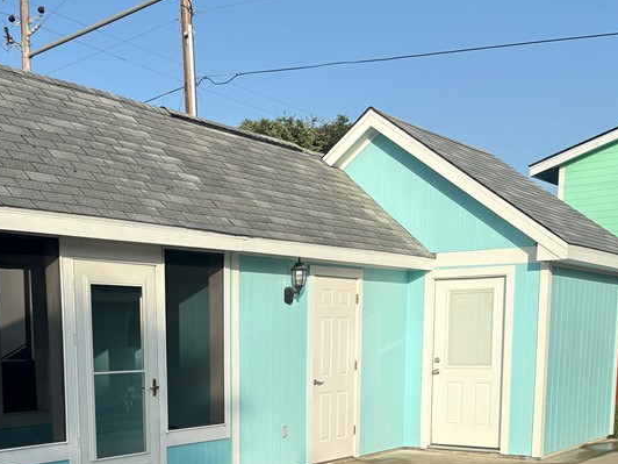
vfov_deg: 27.5
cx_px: 188
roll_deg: +0.2
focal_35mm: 50
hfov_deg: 37.6
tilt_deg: -7.2
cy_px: 461
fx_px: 893
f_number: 1.6
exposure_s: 1/3279
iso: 50
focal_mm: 5.96
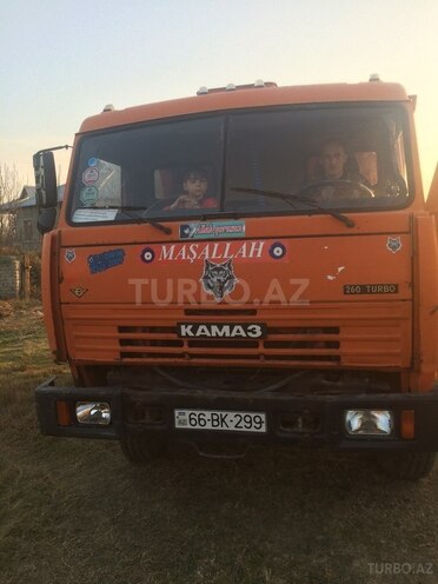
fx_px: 489
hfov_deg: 48.2
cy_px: 292
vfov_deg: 61.7
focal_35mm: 29
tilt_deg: -5.5
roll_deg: +2.4
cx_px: 219
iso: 32
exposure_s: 1/192
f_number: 2.2
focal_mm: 4.15
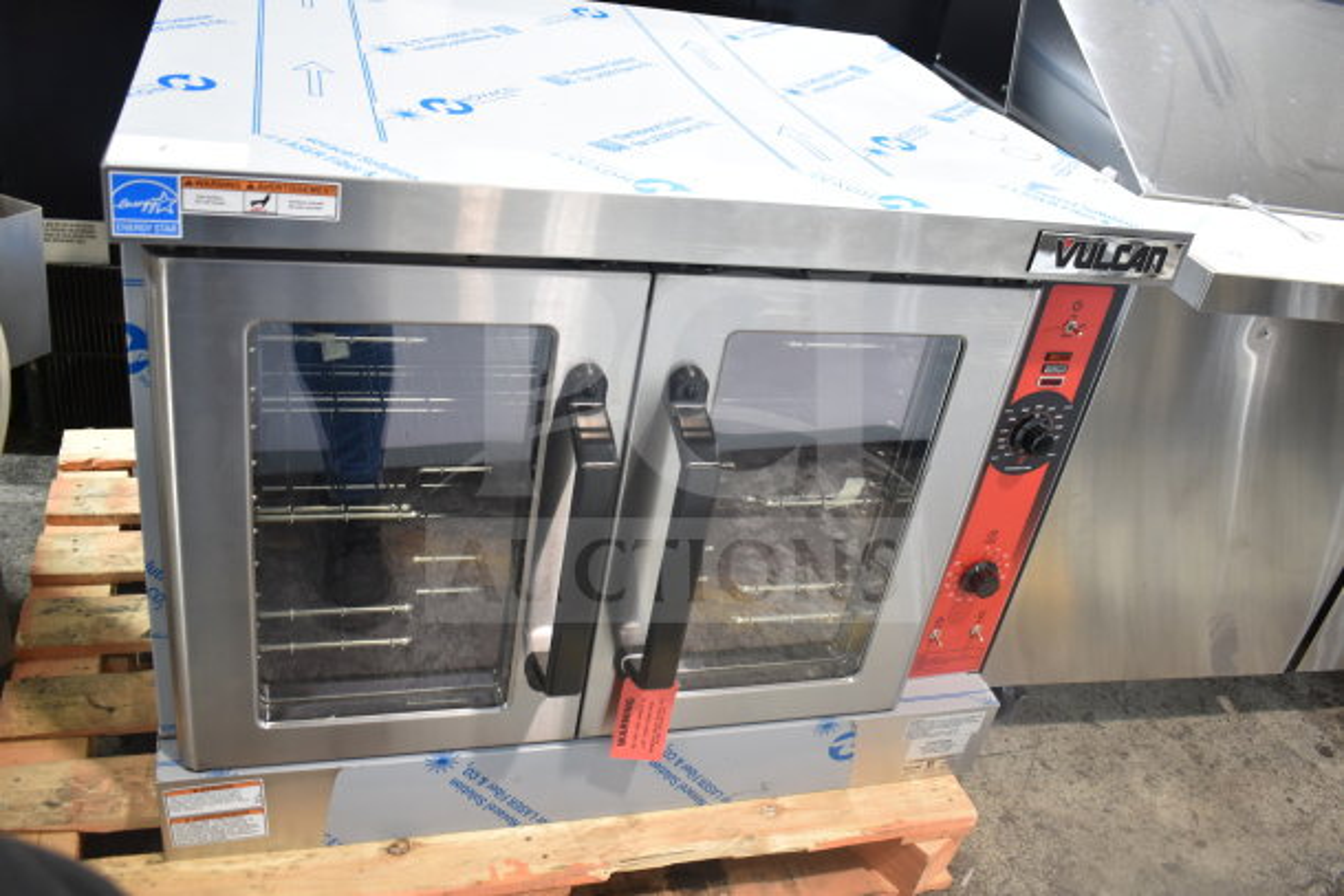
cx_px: 672
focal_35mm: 32
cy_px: 448
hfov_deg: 59.5
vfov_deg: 41.7
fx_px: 1176
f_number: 3.8
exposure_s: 1/30
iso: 560
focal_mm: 21
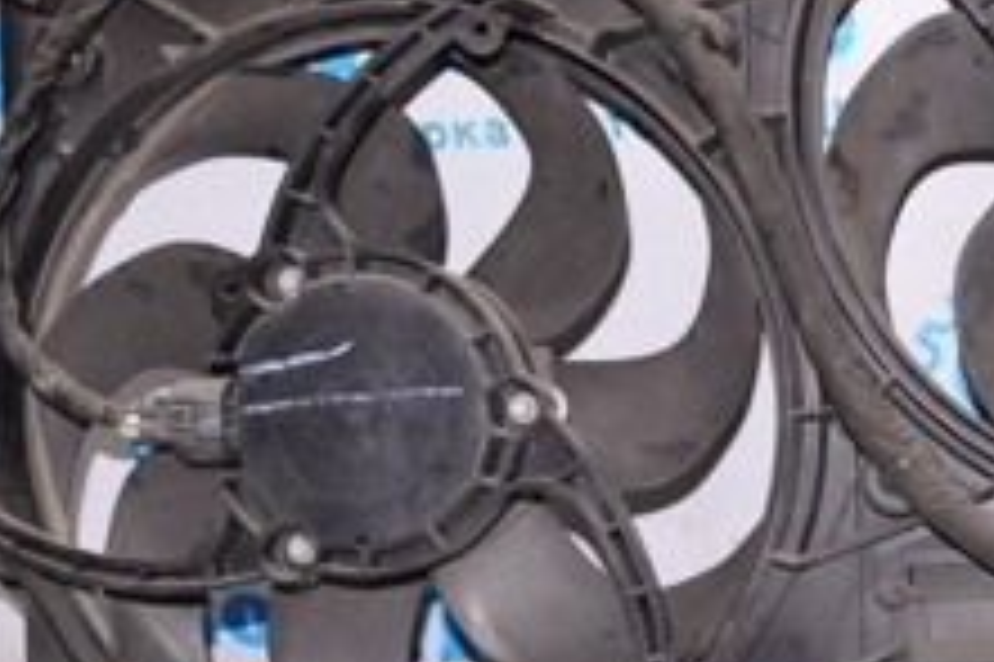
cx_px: 1111
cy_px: 534
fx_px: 2400
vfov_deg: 15.6
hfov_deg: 22.0
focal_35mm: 87
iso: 1600
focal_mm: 20
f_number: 8
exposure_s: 1/160
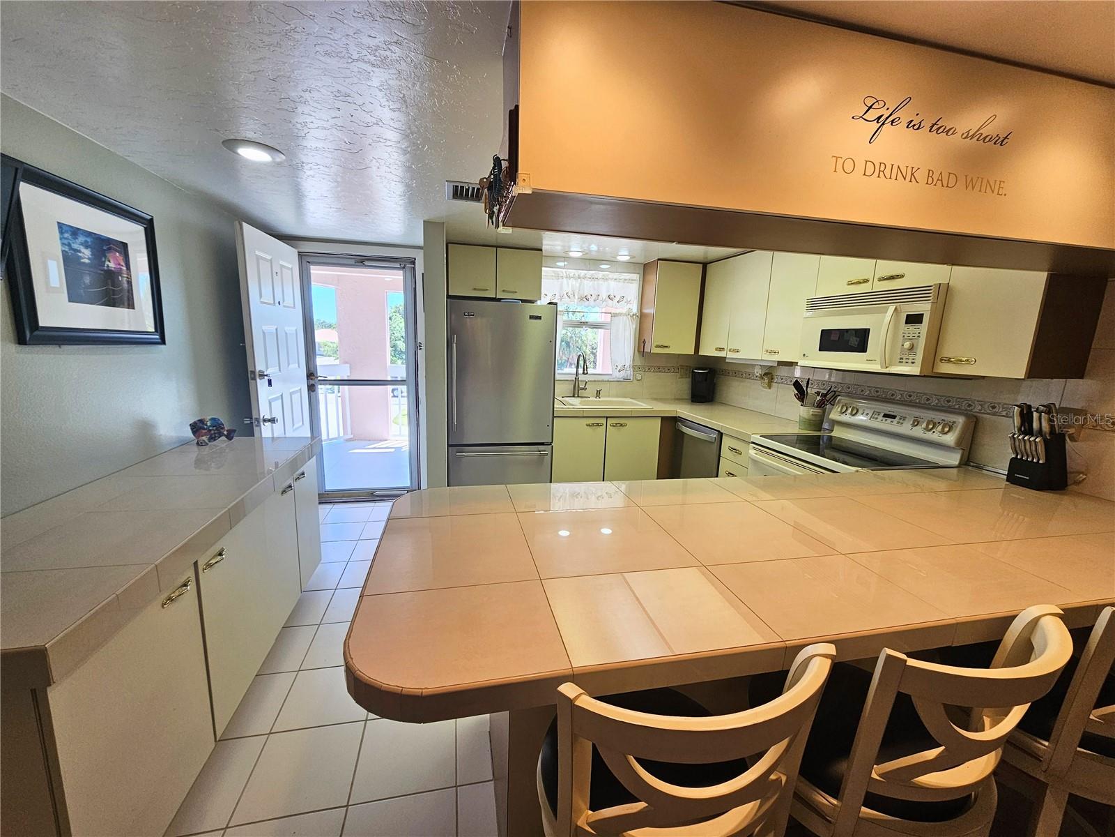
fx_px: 419
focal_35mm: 13
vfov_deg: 89.9
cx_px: 558
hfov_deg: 106.2
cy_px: 418
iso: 64
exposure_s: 1/120
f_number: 2.2
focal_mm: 2.2
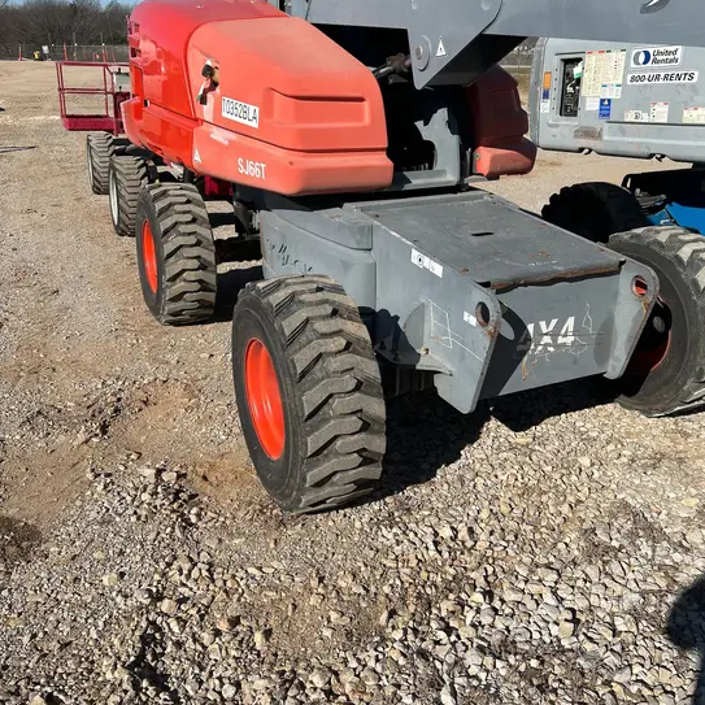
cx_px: 353
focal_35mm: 31
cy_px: 329
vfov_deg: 52.5
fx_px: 714
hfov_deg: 52.5
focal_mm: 5.7
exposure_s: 1/5882
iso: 50
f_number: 1.5
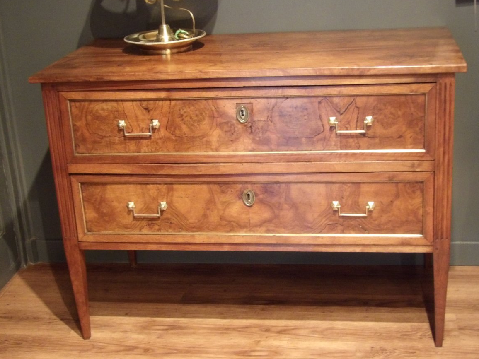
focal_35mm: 55
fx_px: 761
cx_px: 246
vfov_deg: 26.6
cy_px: 174
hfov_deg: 34.9
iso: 800
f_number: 3.9
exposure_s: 1/8
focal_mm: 9.5
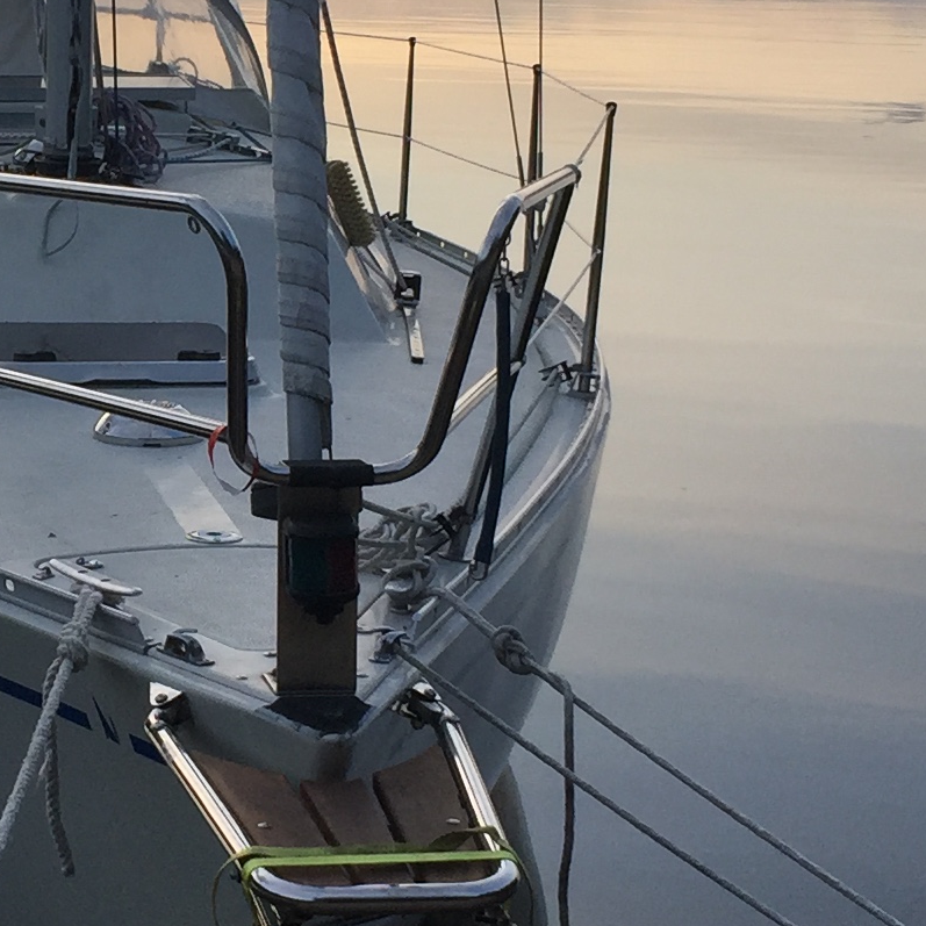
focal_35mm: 105
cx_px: -35
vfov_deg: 16.6
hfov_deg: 16.2
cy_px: 328
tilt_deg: -8.6
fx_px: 3178
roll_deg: -1.4
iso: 32
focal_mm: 4.15
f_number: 2.2
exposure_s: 1/534
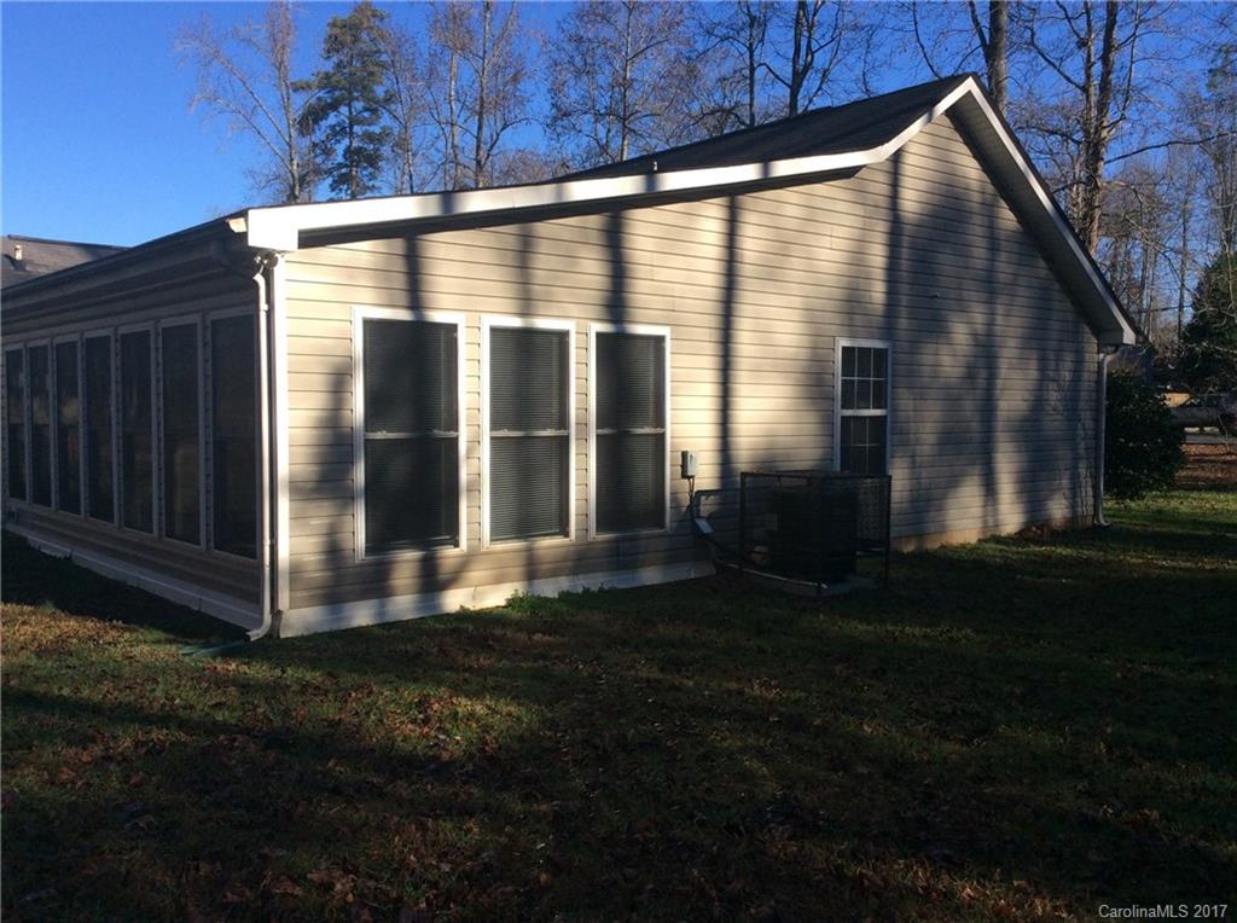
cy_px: 462
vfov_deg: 44.0
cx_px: 618
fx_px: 1141
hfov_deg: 56.9
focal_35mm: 32
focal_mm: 3.3
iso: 32
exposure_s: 1/953
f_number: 2.4
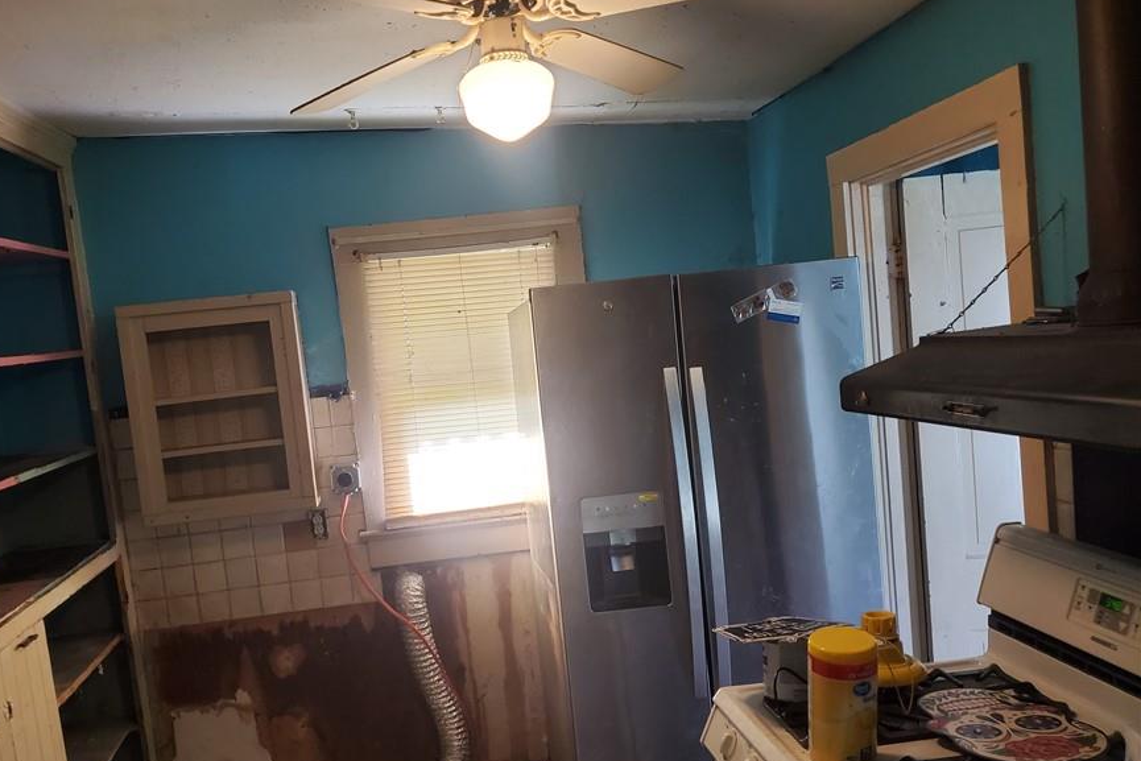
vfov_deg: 41.0
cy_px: 443
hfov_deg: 58.3
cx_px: 467
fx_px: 1014
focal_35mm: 32
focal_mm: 4.3
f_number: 1.5
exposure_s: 1/120
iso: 200
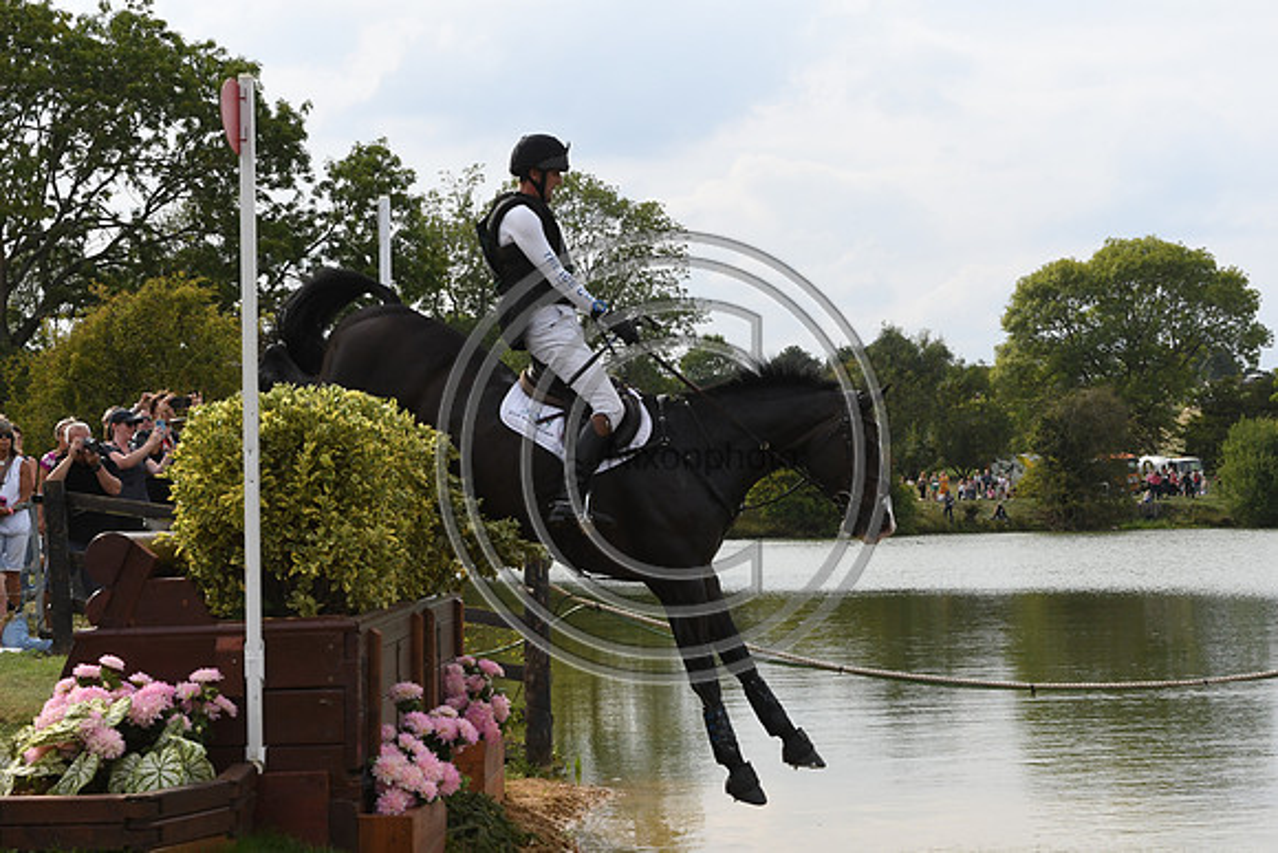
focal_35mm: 78
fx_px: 2770
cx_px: 639
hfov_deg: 26.0
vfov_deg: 17.5
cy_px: 426
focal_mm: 52
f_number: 11
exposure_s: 1/1000
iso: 800
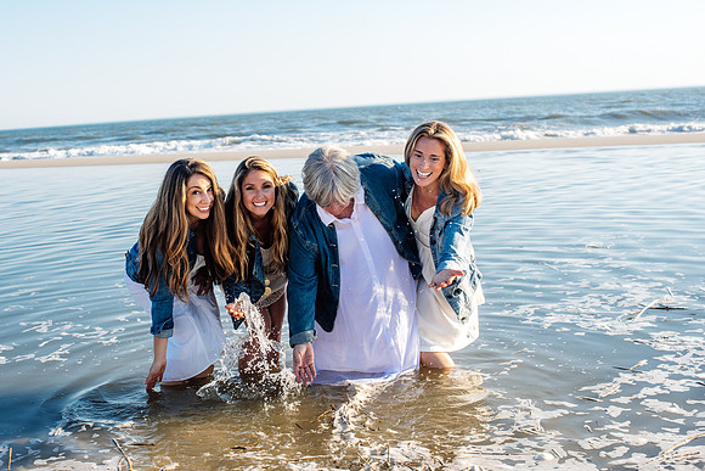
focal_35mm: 50
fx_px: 975
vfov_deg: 27.1
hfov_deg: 39.3
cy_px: 232
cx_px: 232
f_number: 4.5
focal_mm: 35
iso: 160
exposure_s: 1/500
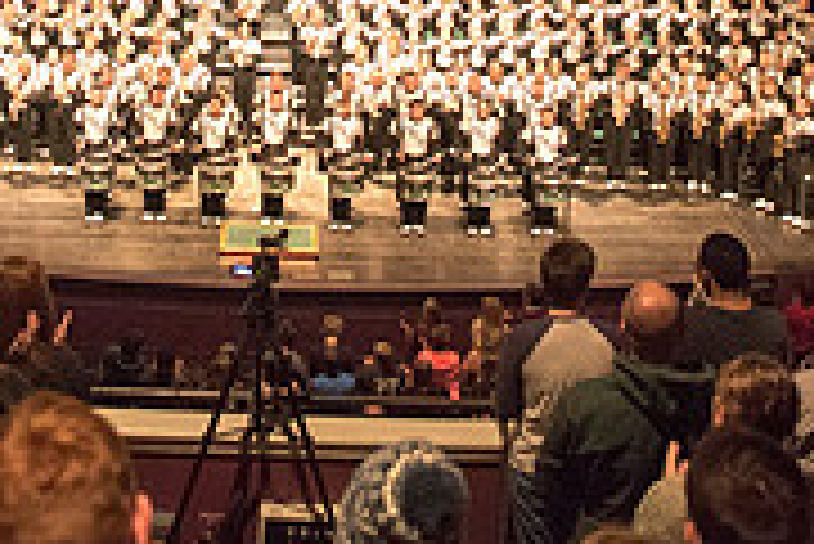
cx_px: 261
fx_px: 1742
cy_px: -236
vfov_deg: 16.4
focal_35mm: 77
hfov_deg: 26.1
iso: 4000
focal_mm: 24
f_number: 2.8
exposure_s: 1/320
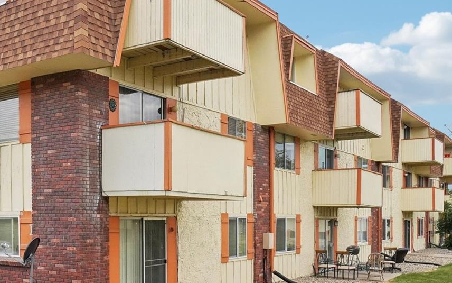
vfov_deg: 31.9
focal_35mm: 40
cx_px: 106
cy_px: 108
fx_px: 493
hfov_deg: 47.2
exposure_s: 1/640
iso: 400
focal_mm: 14
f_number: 8
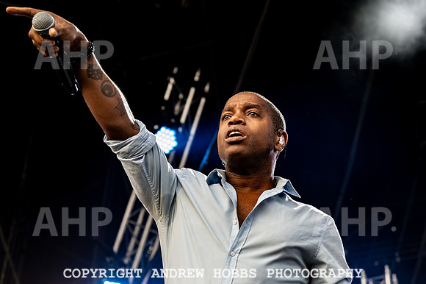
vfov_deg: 14.2
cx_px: 258
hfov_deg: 21.2
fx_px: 1136
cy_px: 181
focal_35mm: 96
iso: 1250
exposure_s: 1/500
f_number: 4.5
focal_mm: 70
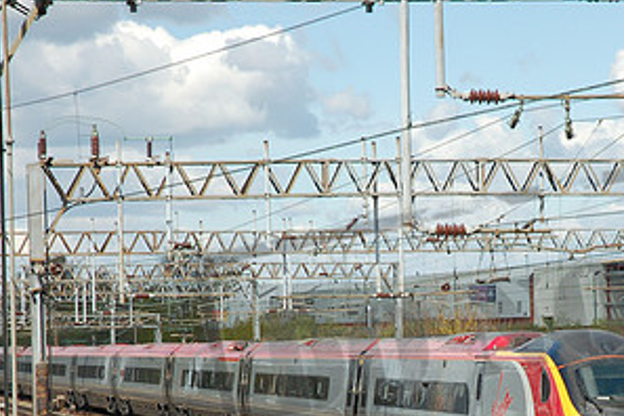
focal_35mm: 164
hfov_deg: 12.5
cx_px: 498
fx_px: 2842
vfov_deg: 8.3
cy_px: 401
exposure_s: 1/640
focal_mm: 56
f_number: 6.3
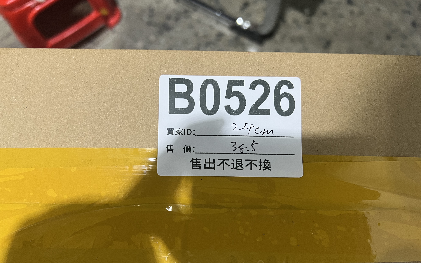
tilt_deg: -84.5
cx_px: 210
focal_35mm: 28
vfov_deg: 44.4
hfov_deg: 66.5
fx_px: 321
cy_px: 153
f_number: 1.5
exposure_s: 1/50
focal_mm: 5.7
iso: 200
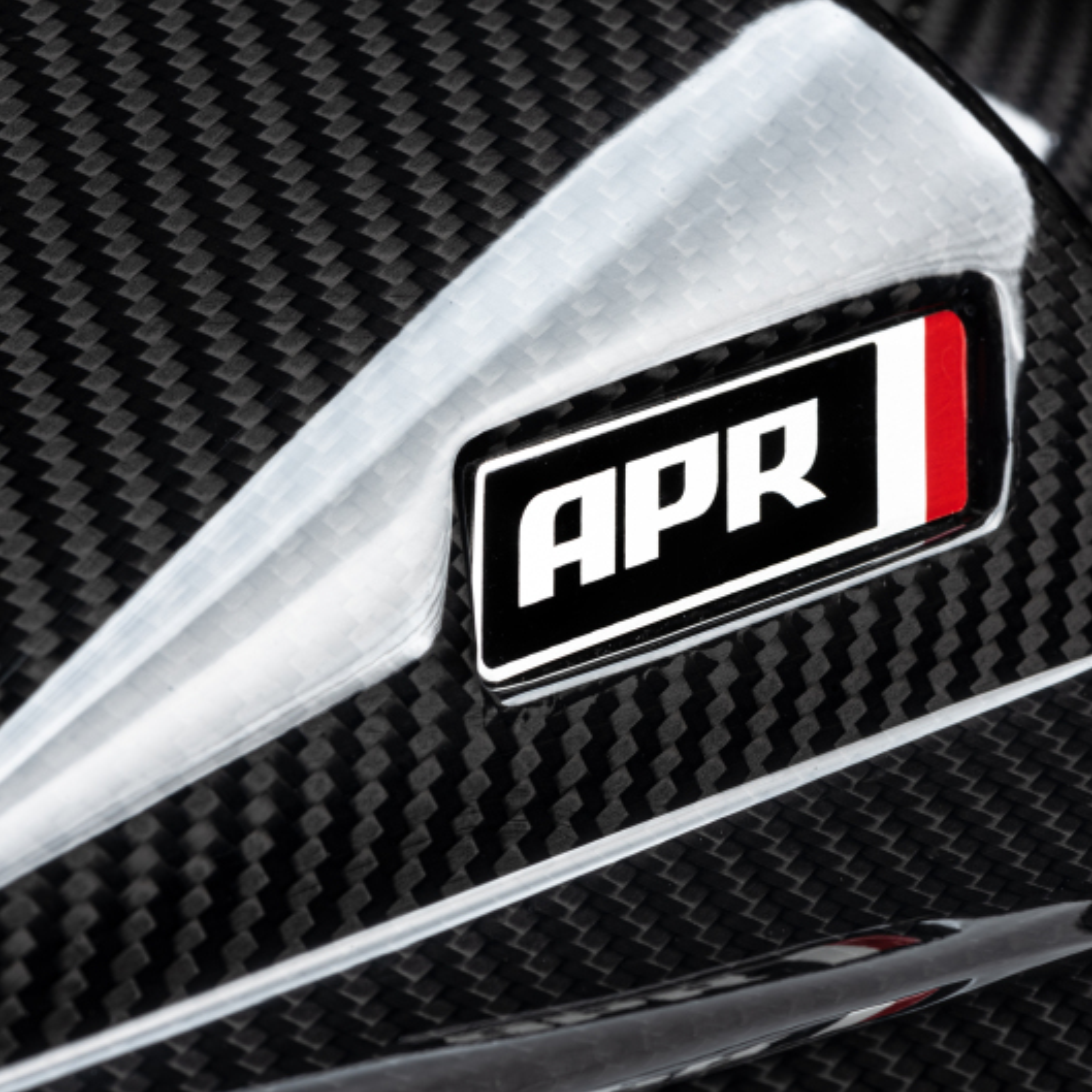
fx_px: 4818
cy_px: 549
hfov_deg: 12.9
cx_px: 652
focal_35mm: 135
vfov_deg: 12.9
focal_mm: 105
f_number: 22
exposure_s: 1/160
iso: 200
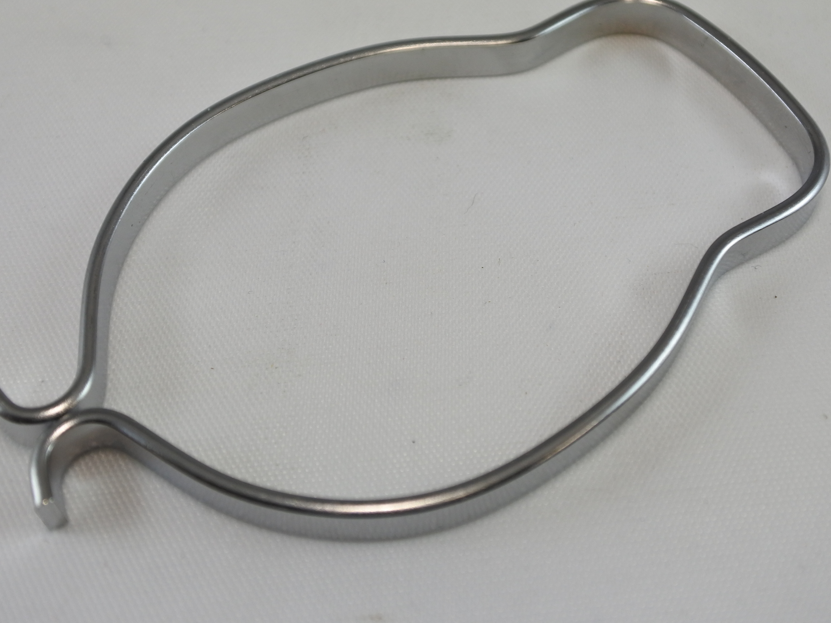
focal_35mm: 50
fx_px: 1200
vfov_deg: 28.9
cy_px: 211
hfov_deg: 38.2
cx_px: 402
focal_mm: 12.8
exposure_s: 1/250
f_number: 4
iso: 250
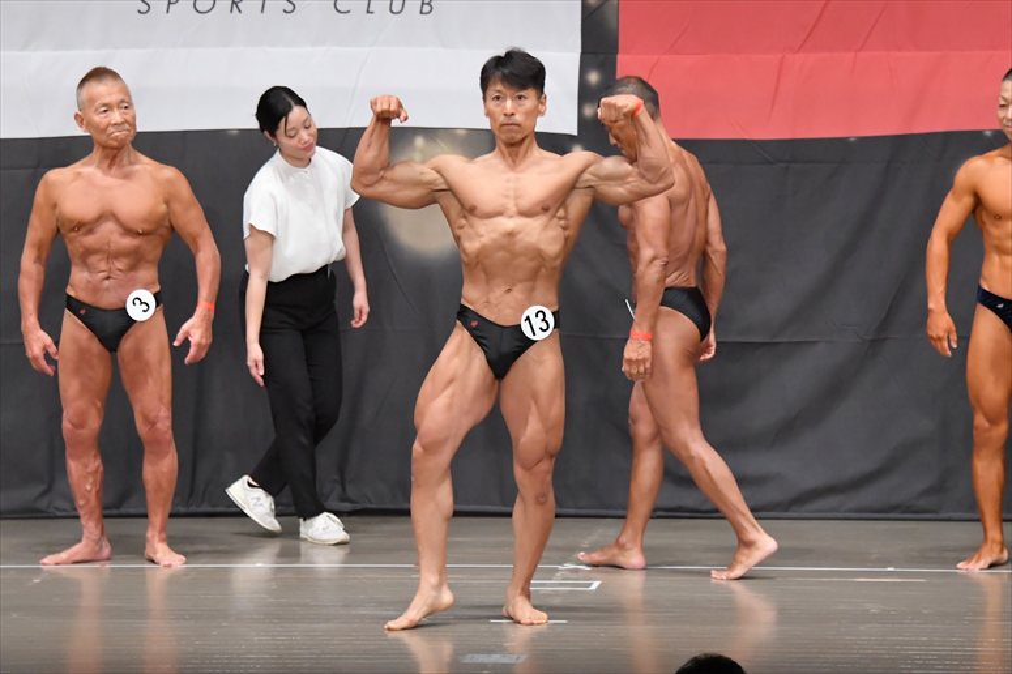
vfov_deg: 6.8
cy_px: 337
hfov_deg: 10.2
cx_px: 506
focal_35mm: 202
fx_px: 5676
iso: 6400
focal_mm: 135
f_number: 5.6
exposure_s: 1/400
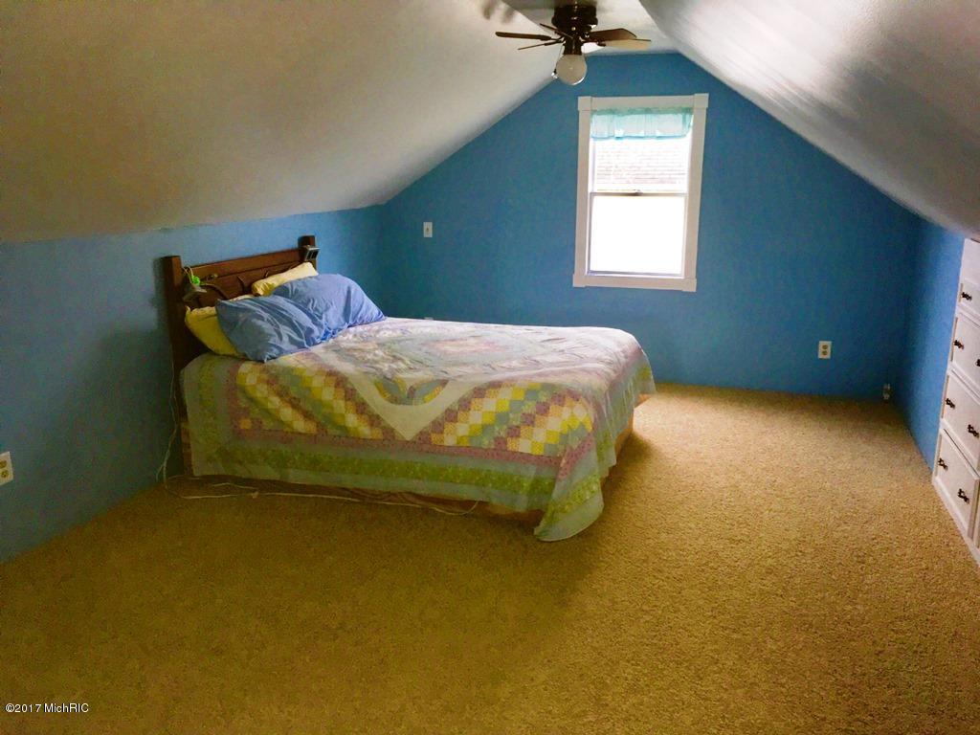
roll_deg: -0.9
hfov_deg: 61.7
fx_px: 821
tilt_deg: -13.7
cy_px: 368
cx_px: 490
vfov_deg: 48.2
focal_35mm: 29
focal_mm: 4.15
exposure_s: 1/16
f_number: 2.2
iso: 64
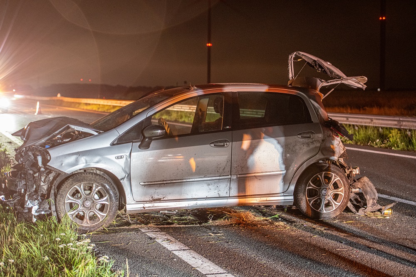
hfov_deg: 28.8
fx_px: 809
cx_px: 208
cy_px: 138
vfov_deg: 19.5
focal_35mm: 70
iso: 2500
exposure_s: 1/6
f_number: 2.8
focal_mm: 70
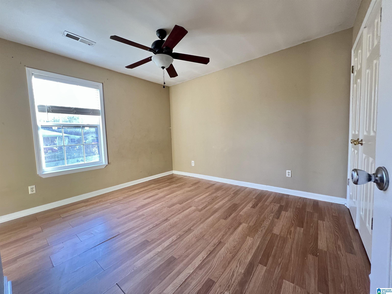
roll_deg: +3.1
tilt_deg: -4.3
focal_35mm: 13
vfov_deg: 89.9
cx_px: 196
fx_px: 147
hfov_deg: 106.2
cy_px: 147
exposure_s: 1/60
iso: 250
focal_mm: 1.57
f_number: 1.8
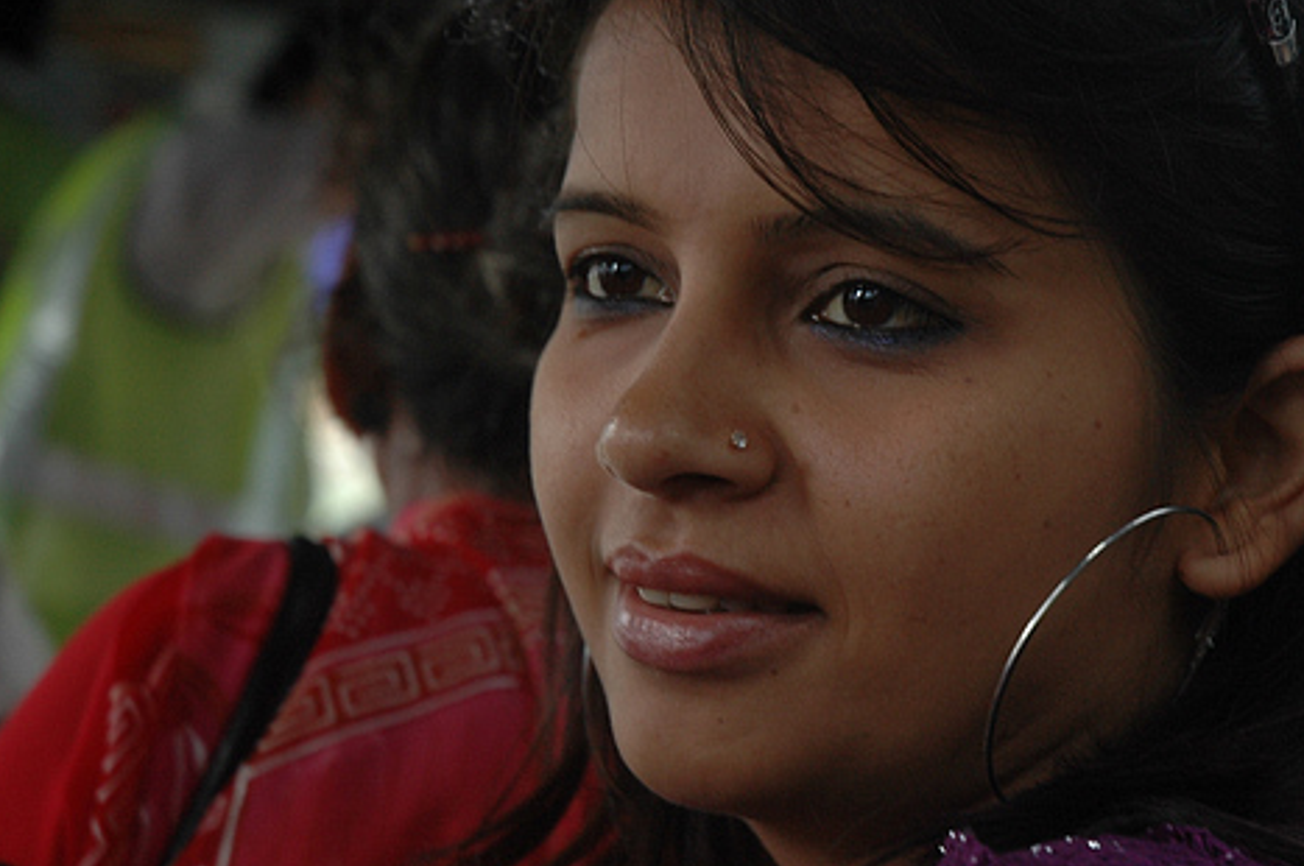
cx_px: 938
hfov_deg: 17.4
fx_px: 4232
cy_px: 390
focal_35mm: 117
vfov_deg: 11.7
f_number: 4.5
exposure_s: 1/100
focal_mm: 52
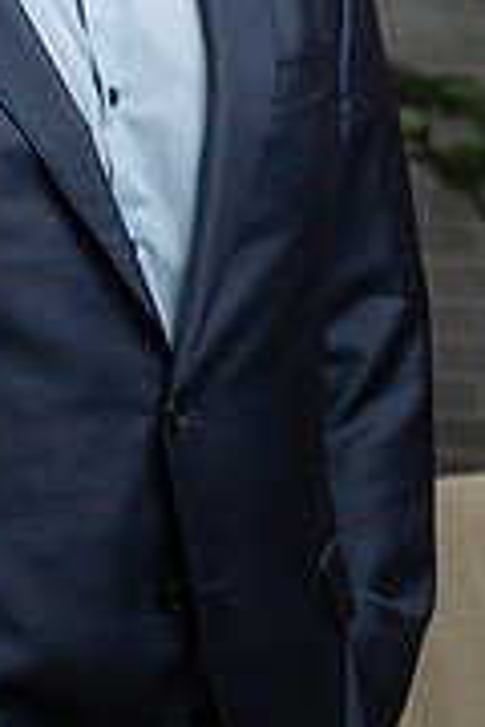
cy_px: 32
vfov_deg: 10.6
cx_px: 36
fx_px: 3880
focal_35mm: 192
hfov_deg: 7.1
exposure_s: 1/200
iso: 800
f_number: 4
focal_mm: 77
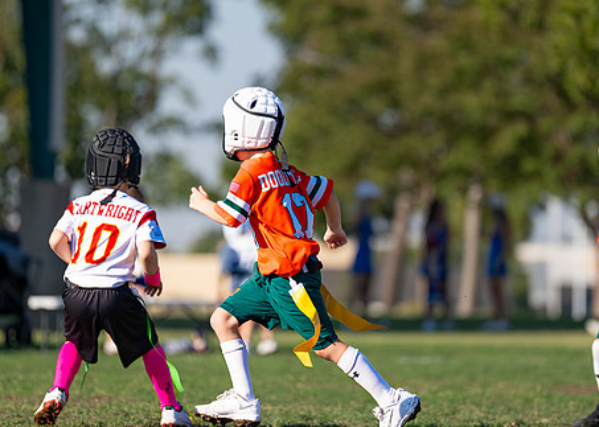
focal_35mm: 326
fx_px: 5543
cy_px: 189
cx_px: 308
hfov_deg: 6.2
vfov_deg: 4.4
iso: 200
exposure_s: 1/4000
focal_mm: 200
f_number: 2.8
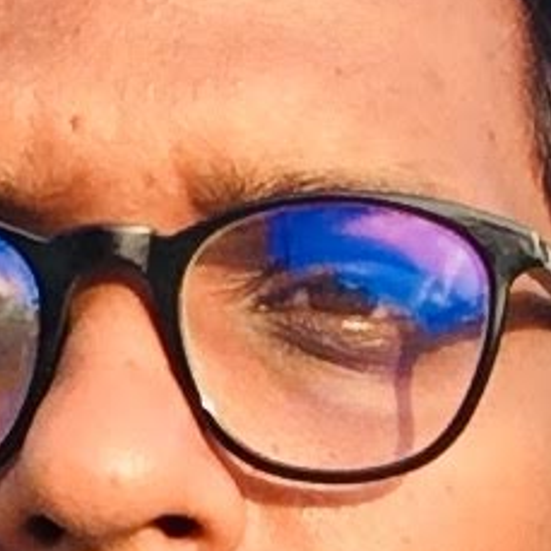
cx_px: 553
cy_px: 602
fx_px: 2755
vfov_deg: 11.3
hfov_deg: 11.3
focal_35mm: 153
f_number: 2.4
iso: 50
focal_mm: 2.15
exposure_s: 1/454
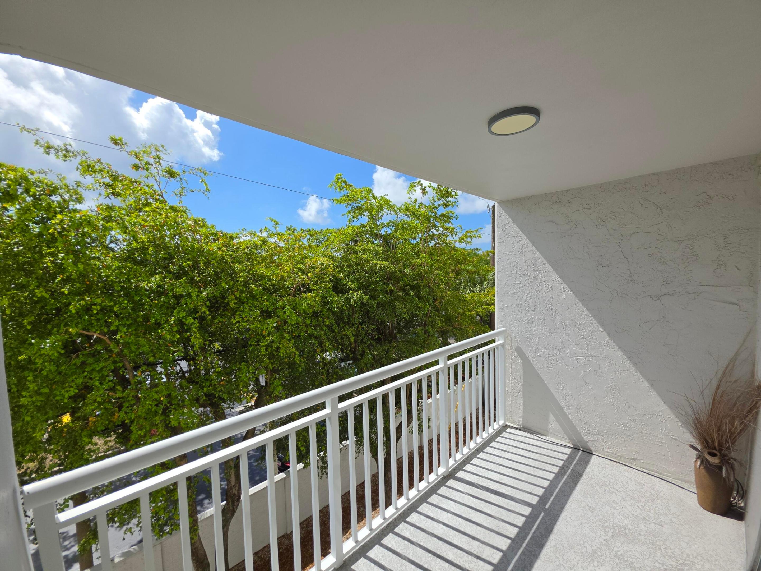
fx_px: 286
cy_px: 286
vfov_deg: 89.9
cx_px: 380
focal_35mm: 13
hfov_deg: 106.2
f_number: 1.9
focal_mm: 2.2
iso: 32
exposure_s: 1/2497
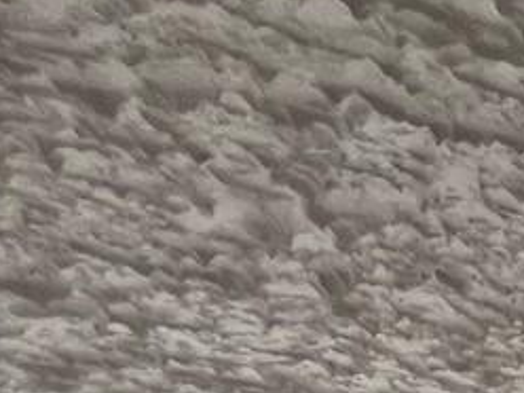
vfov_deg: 10.8
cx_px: 1278
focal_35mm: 84
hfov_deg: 14.5
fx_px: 1272
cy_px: 1213
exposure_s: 1/99
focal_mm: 1.57
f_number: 1.8
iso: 50
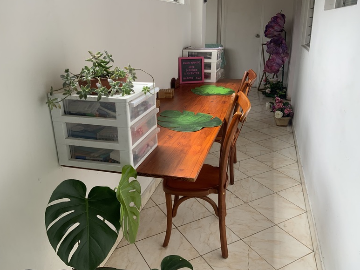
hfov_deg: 60.0
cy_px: 133
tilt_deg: -20.1
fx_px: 312
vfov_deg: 46.8
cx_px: 180
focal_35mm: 30
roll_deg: +0.7
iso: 32
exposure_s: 1/122
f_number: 1.8
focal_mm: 3
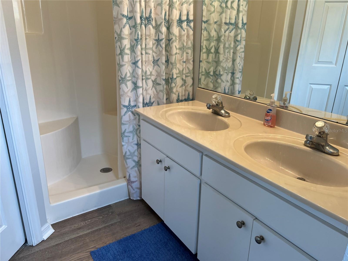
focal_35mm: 26
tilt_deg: -19.2
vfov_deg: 53.1
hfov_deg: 67.3
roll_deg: -1.1
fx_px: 261
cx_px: 174
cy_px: 130
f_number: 1.5
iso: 64
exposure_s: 1/120
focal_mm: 5.7
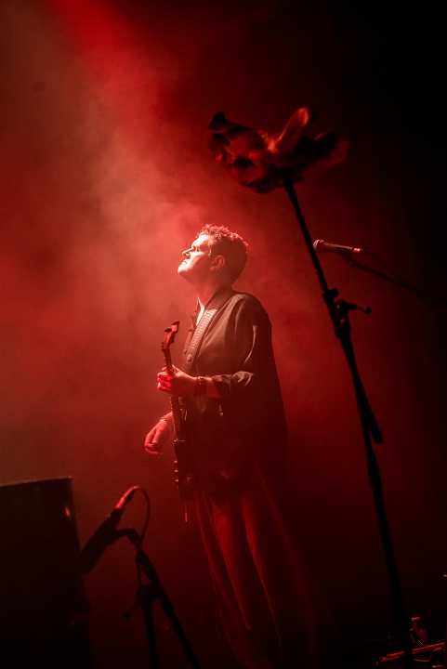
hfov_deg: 19.5
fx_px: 1302
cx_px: 224
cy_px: 334
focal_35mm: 70
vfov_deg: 28.8
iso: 4000
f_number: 2.8
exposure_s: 1/100
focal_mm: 70
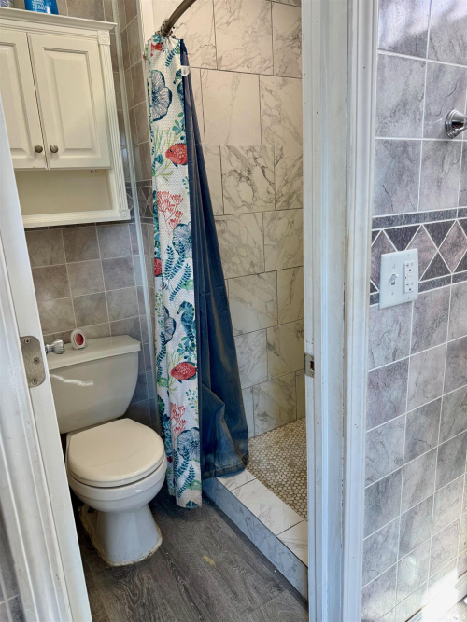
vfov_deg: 71.6
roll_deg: +2.5
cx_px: 234
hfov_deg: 56.8
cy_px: 311
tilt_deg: -14.8
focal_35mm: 24
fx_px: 432
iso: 100
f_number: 1.78
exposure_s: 1/120
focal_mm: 6.76
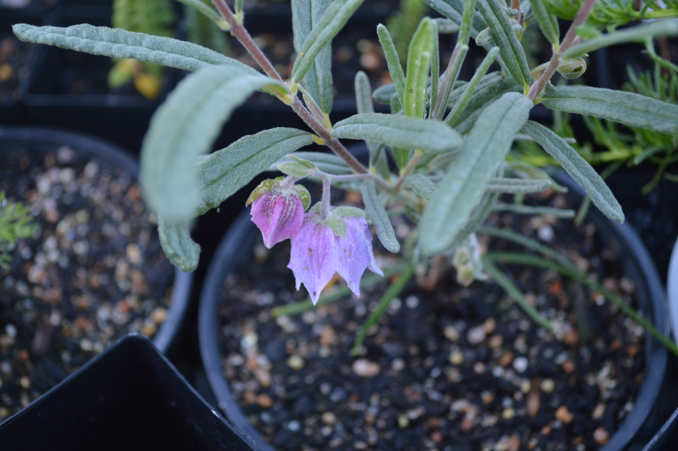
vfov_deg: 22.6
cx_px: 339
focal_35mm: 60
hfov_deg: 33.4
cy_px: 226
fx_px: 1129
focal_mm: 40
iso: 640
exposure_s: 1/60
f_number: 5.3
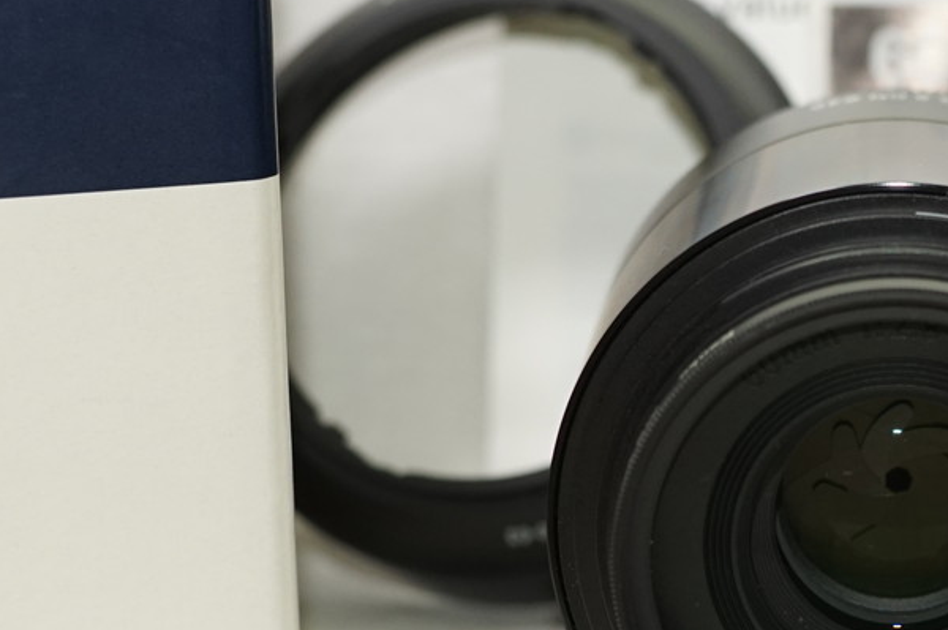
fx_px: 3368
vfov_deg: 10.7
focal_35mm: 128
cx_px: 904
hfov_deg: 15.8
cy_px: 514
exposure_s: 1/60
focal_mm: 32
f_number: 4
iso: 500
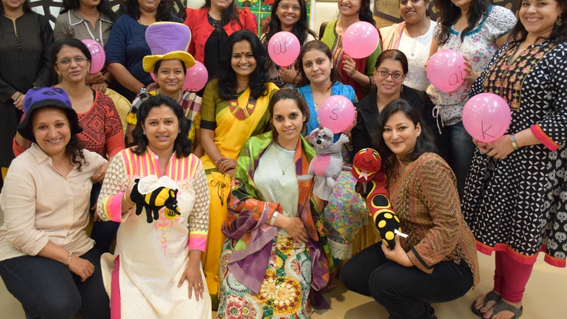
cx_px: 286
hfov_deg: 56.6
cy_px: 132
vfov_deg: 33.6
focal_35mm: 35
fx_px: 526
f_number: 3.5
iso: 3200
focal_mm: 22
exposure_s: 1/25
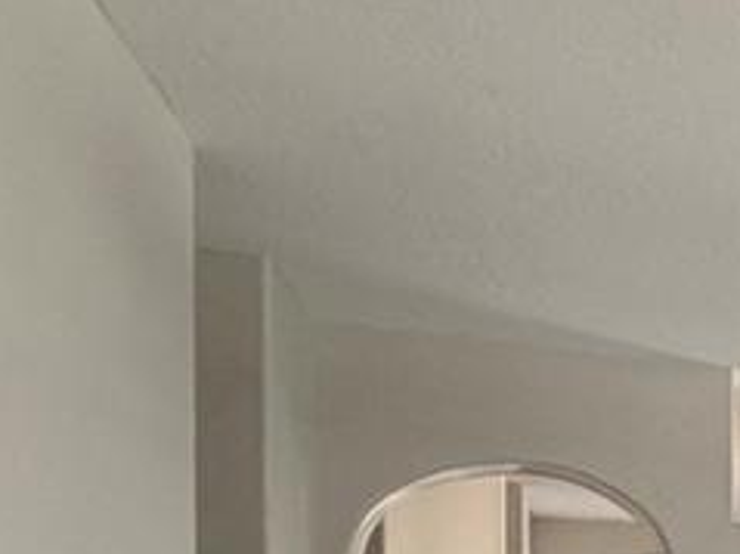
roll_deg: +0.3
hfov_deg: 21.4
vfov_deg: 22.3
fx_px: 1282
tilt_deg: +0.0
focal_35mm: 60
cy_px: 684
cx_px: 1325
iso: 200
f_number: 2.2
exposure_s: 1/60
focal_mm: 2.22
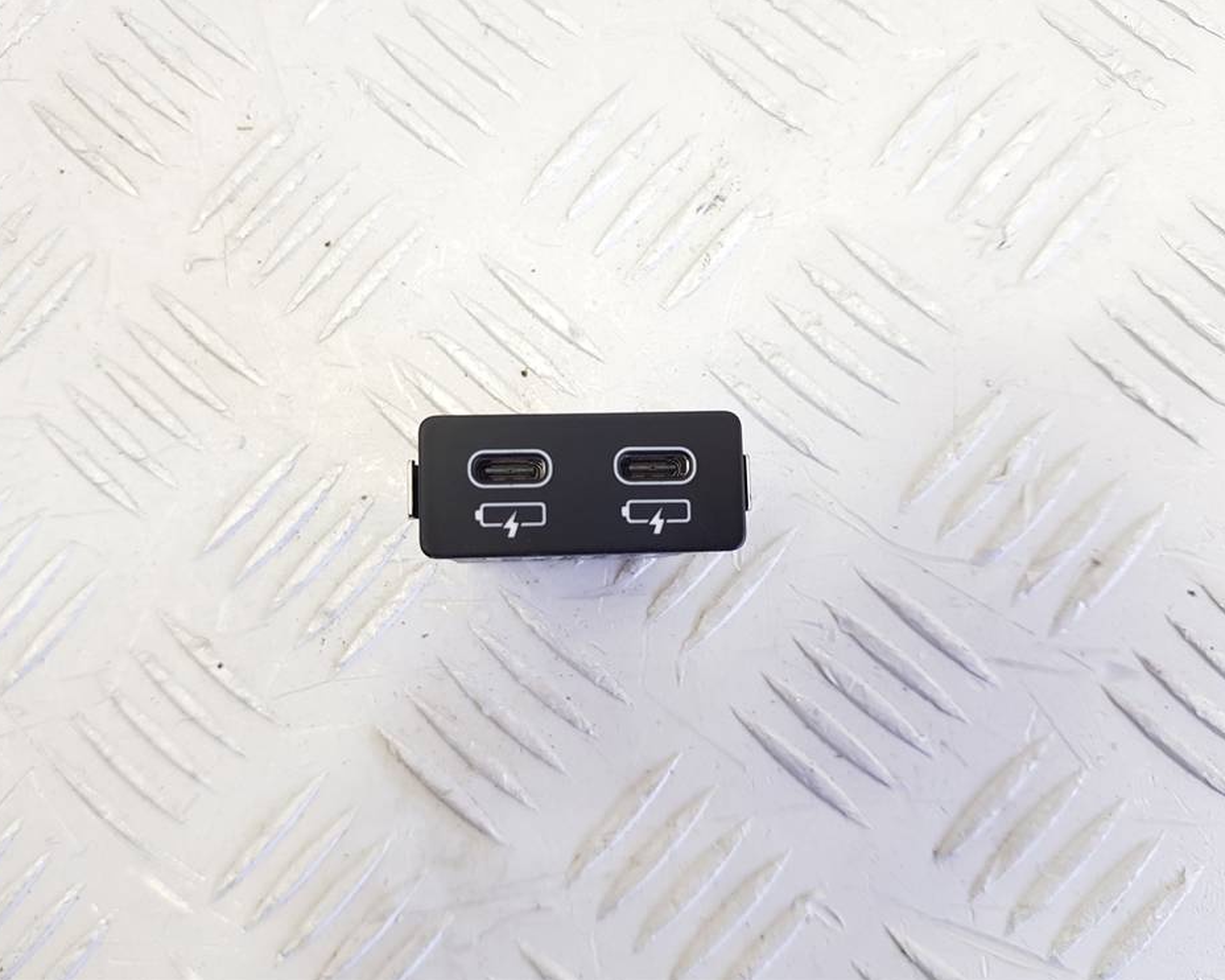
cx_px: 594
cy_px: 481
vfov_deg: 51.5
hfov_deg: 62.2
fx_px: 1015
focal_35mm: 28
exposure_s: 1/50
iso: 64
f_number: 1.7
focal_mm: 4.2
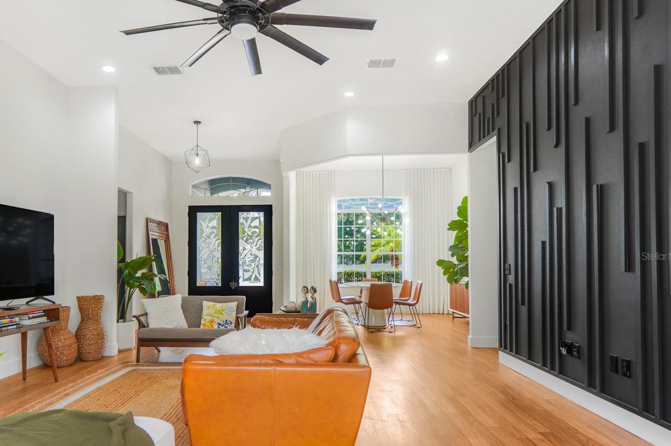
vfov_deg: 56.9
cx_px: 277
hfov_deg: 77.9
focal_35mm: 22
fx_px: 410
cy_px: 256
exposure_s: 1/60
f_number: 2.8
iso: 100
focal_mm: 12
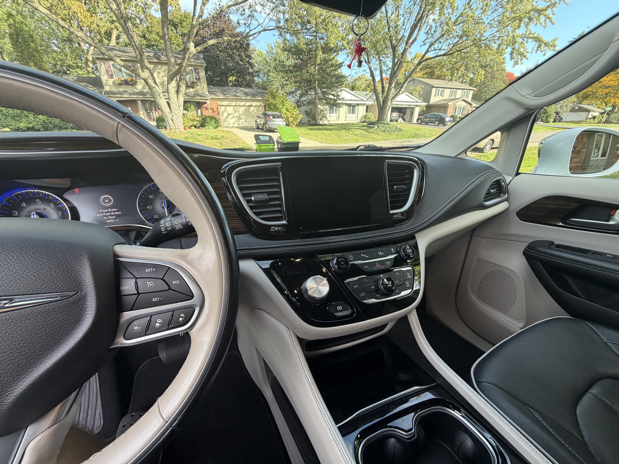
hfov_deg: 102.1
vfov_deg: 85.7
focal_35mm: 14
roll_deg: -0.6
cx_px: 310
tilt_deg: -25.4
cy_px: 232
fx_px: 250
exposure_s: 1/121
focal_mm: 2.22
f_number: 2.2
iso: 80
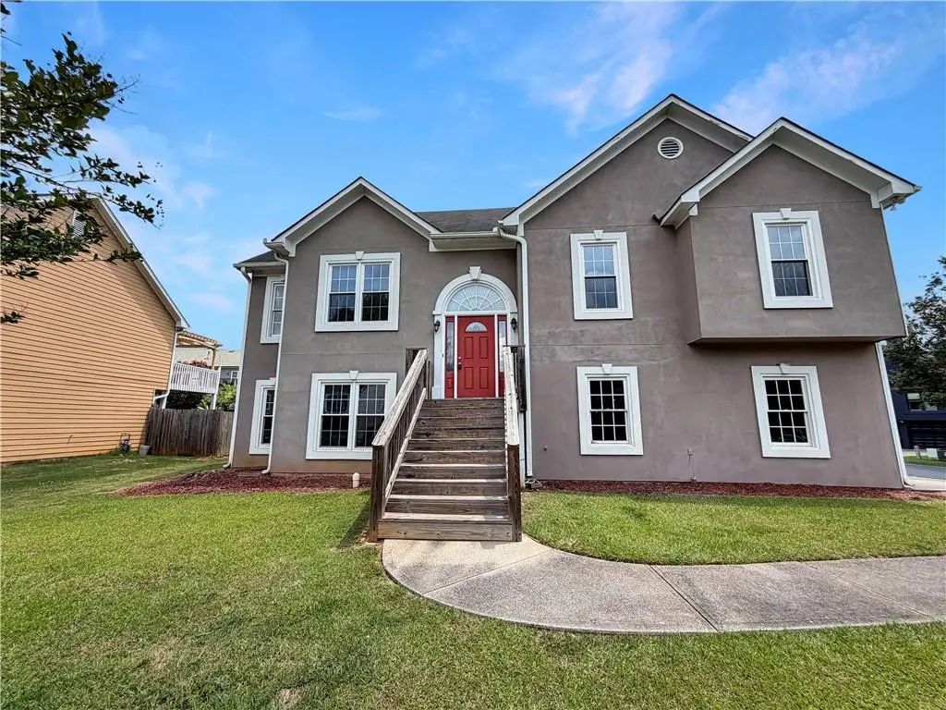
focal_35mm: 14
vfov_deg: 85.7
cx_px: 473
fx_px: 383
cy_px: 355
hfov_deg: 102.1
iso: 25
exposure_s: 1/770
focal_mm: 2.22
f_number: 2.2
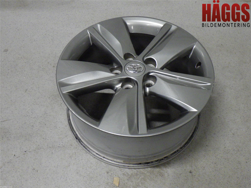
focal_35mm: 42
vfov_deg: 34.3
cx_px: 126
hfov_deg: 44.8
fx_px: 305
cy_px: 94
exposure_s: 1/60
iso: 800
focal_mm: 7.5
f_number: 4.2
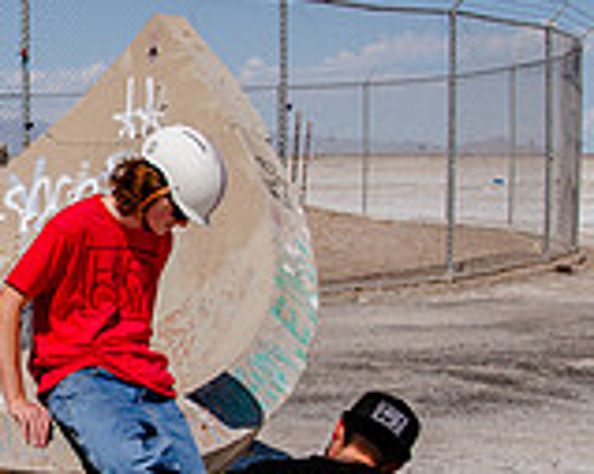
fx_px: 1493
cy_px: 296
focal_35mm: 85
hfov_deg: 21.2
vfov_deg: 18.0
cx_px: -80
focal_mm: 24
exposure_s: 1/1600
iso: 160
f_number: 6.3
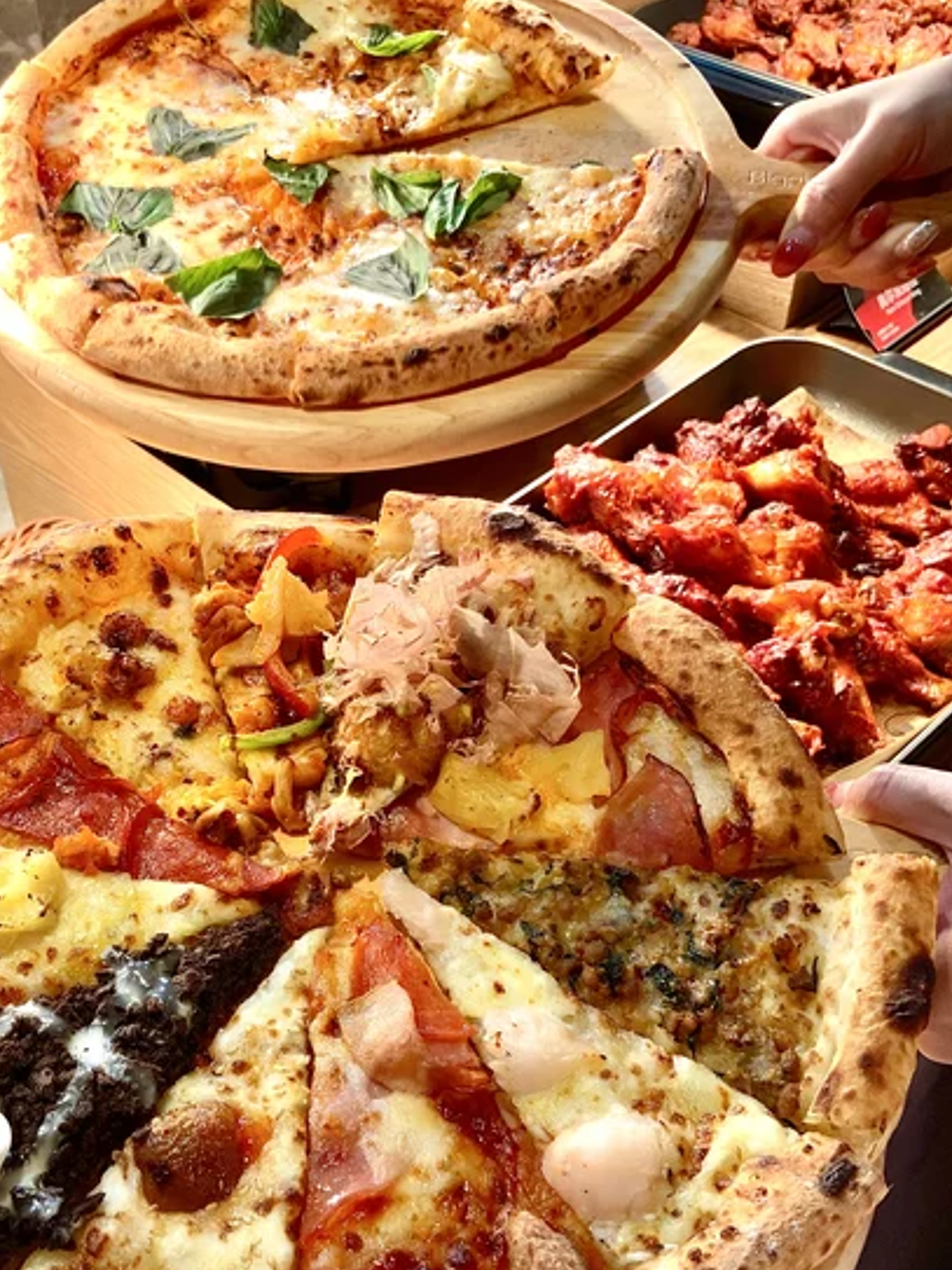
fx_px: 1504
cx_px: 318
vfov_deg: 45.7
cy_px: 706
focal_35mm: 41
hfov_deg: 34.8
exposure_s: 1/100
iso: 32
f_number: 1.8
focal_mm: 3
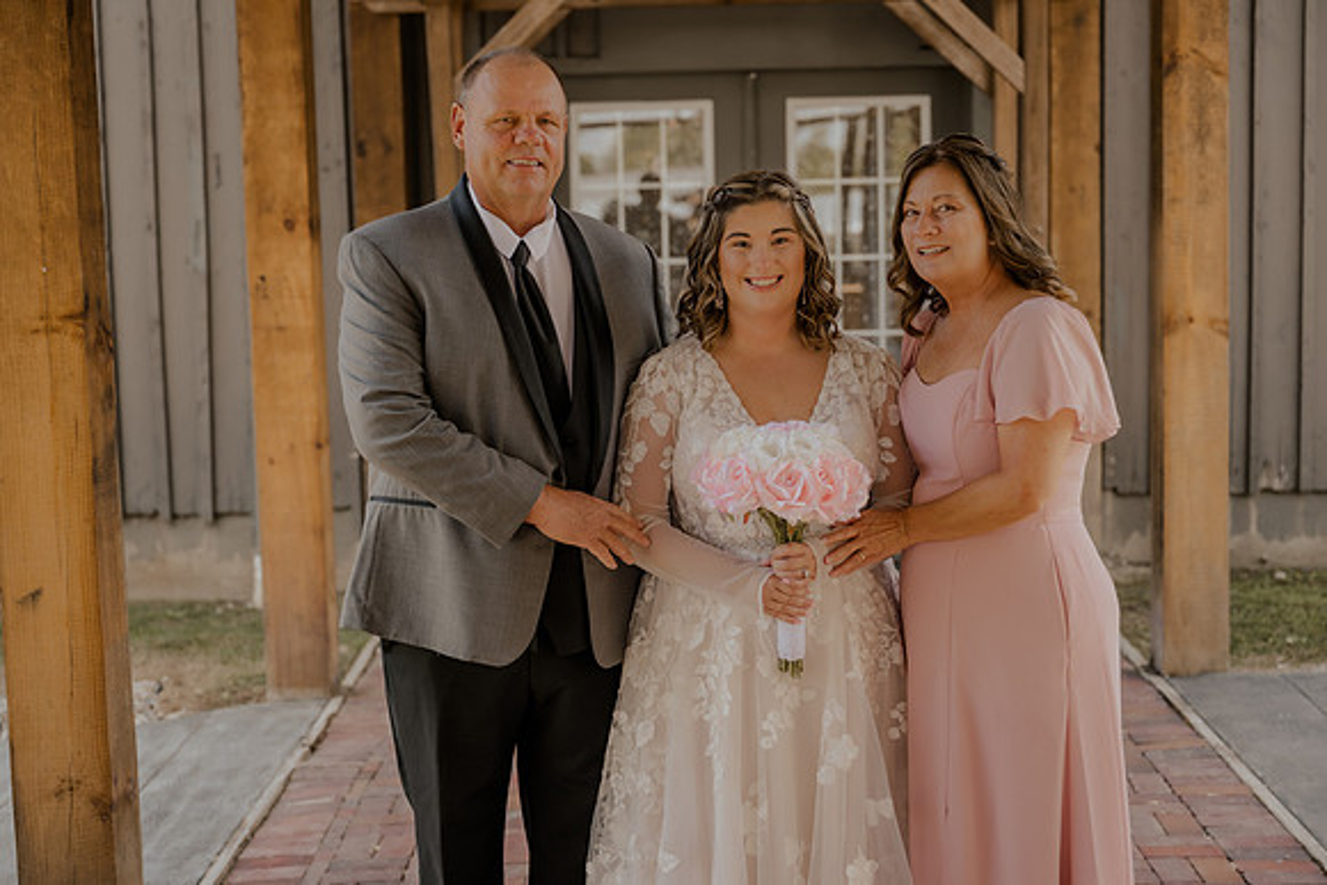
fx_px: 2175
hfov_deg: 33.9
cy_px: 442
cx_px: 664
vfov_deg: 23.0
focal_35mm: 59
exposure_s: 1/400
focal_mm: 59
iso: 250
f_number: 3.2
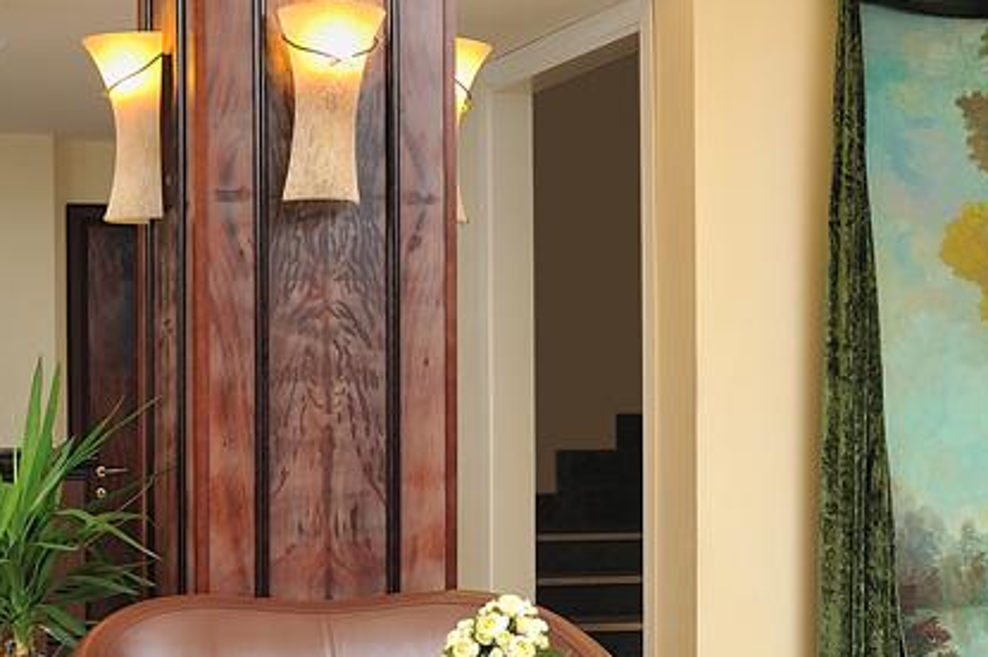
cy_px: 452
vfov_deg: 15.3
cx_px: 107
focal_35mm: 89
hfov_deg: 22.4
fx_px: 2441
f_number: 8
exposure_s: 1/15
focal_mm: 32
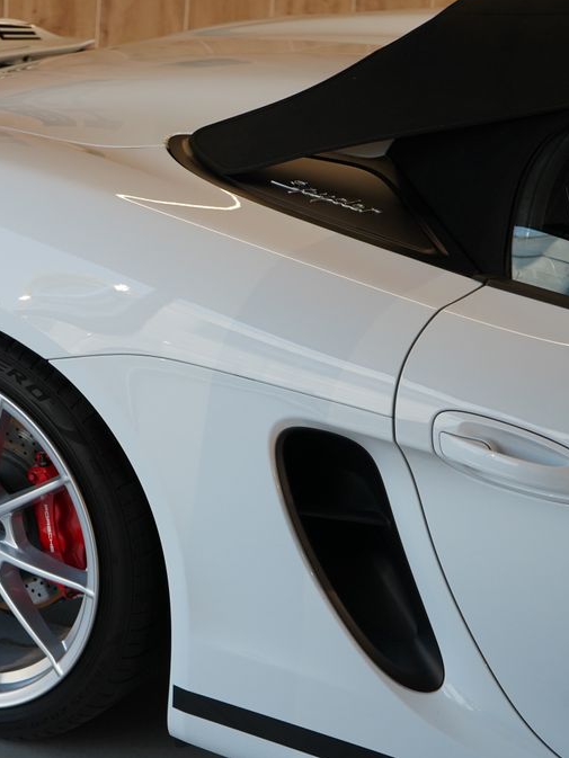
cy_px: 374
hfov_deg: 18.4
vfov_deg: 24.7
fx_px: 1731
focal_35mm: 79
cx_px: 68
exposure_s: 1/160
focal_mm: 54
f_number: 5
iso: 1600
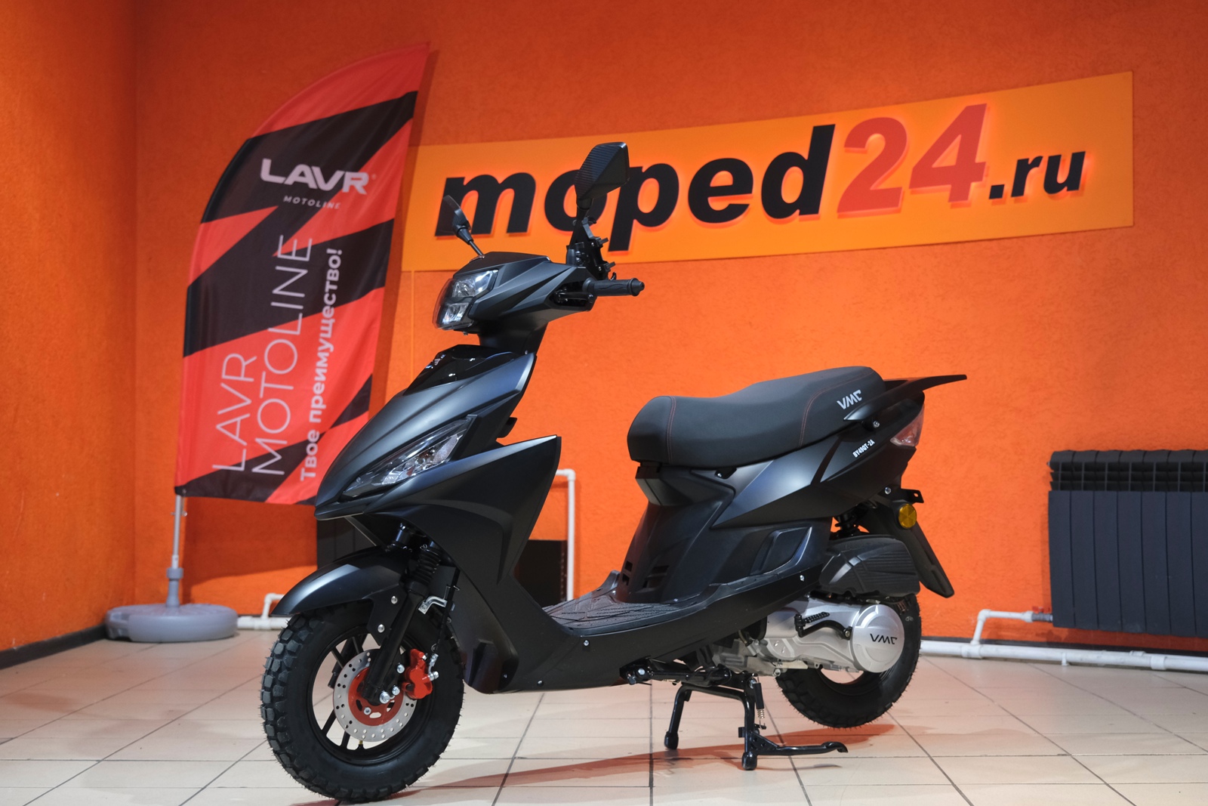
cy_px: 403
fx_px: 1644
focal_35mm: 49
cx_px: 604
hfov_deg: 40.3
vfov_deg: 27.5
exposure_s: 1/100
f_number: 4
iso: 1600
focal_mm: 32.5
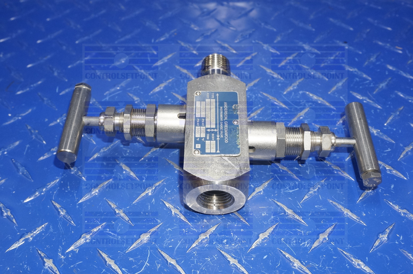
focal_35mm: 42
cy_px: 137
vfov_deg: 31.8
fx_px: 481
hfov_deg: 46.5
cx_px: 206
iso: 800
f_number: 7.1
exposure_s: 1/60
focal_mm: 28
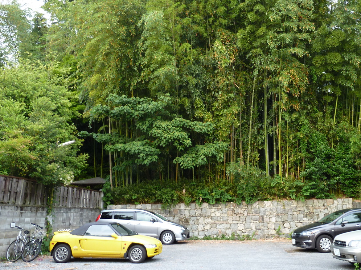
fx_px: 428
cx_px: 231
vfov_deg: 34.9
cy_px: 100
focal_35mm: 41
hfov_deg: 45.3
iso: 100
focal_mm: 5
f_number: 3.4
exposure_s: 1/30
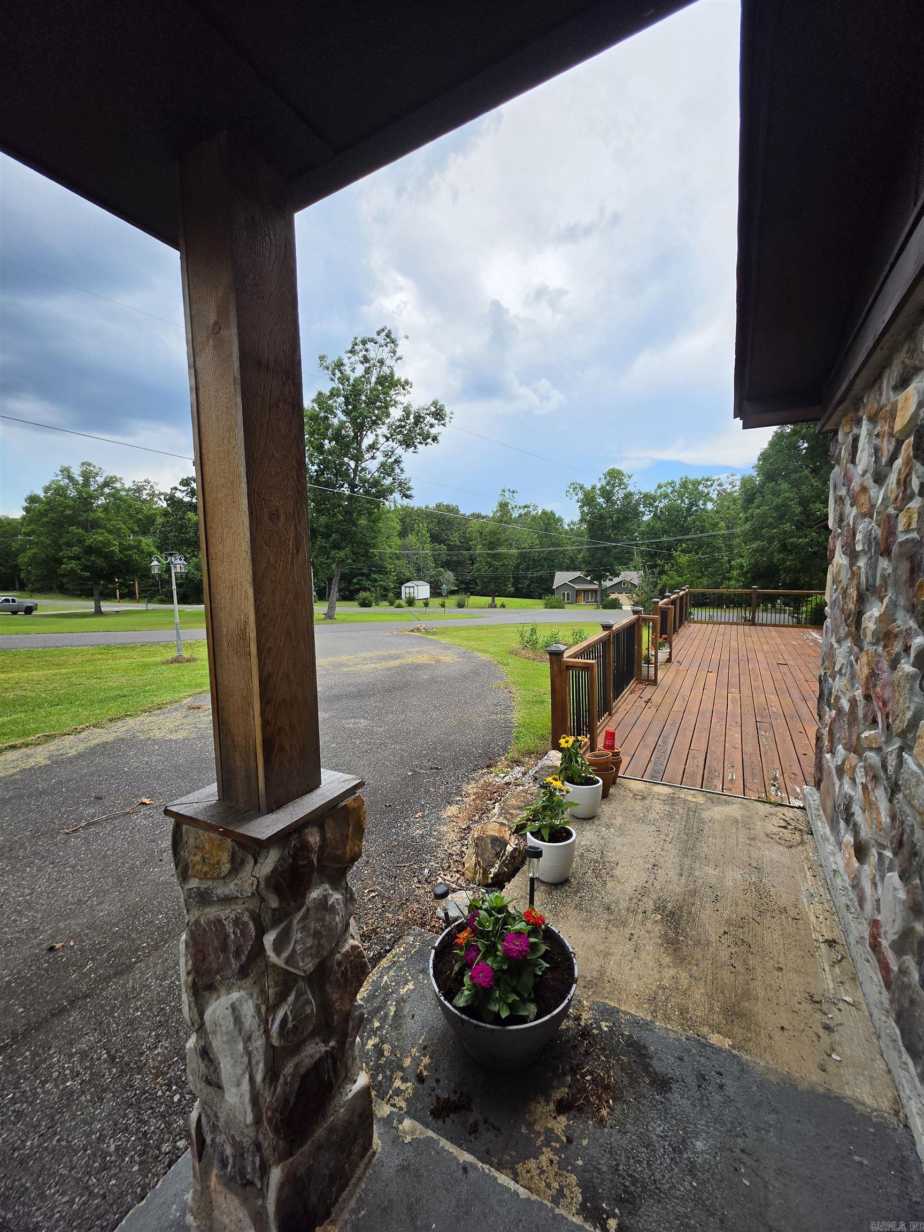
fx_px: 463
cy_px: 616
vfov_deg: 106.2
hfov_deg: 89.9
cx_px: 462
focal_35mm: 13
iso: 32
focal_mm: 2.2
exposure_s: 1/1339
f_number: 1.9
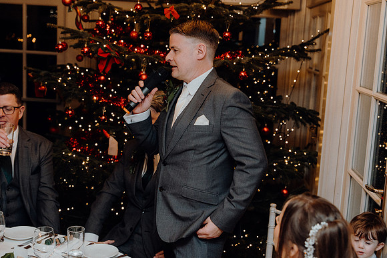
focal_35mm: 50
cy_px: 129
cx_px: 194
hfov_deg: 39.6
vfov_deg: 27.0
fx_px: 538
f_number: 3.5
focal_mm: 50
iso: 2500
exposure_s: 1/160
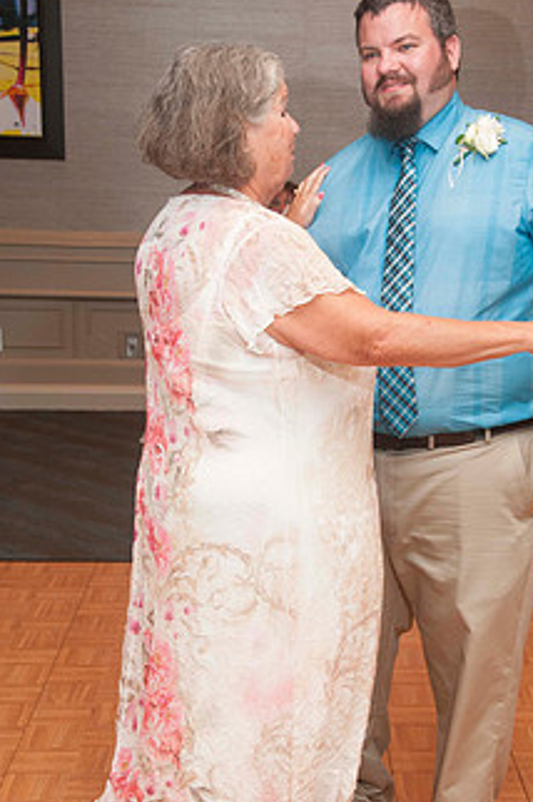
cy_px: 443
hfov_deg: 20.2
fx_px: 1491
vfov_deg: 30.1
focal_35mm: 67
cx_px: 325
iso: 800
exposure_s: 1/60
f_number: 5.6
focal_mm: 32
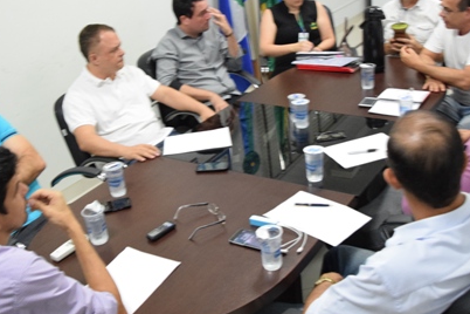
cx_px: 226
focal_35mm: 43
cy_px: 125
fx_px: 561
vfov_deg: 31.1
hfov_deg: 45.4
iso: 3200
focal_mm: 18
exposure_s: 1/25
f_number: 3.5
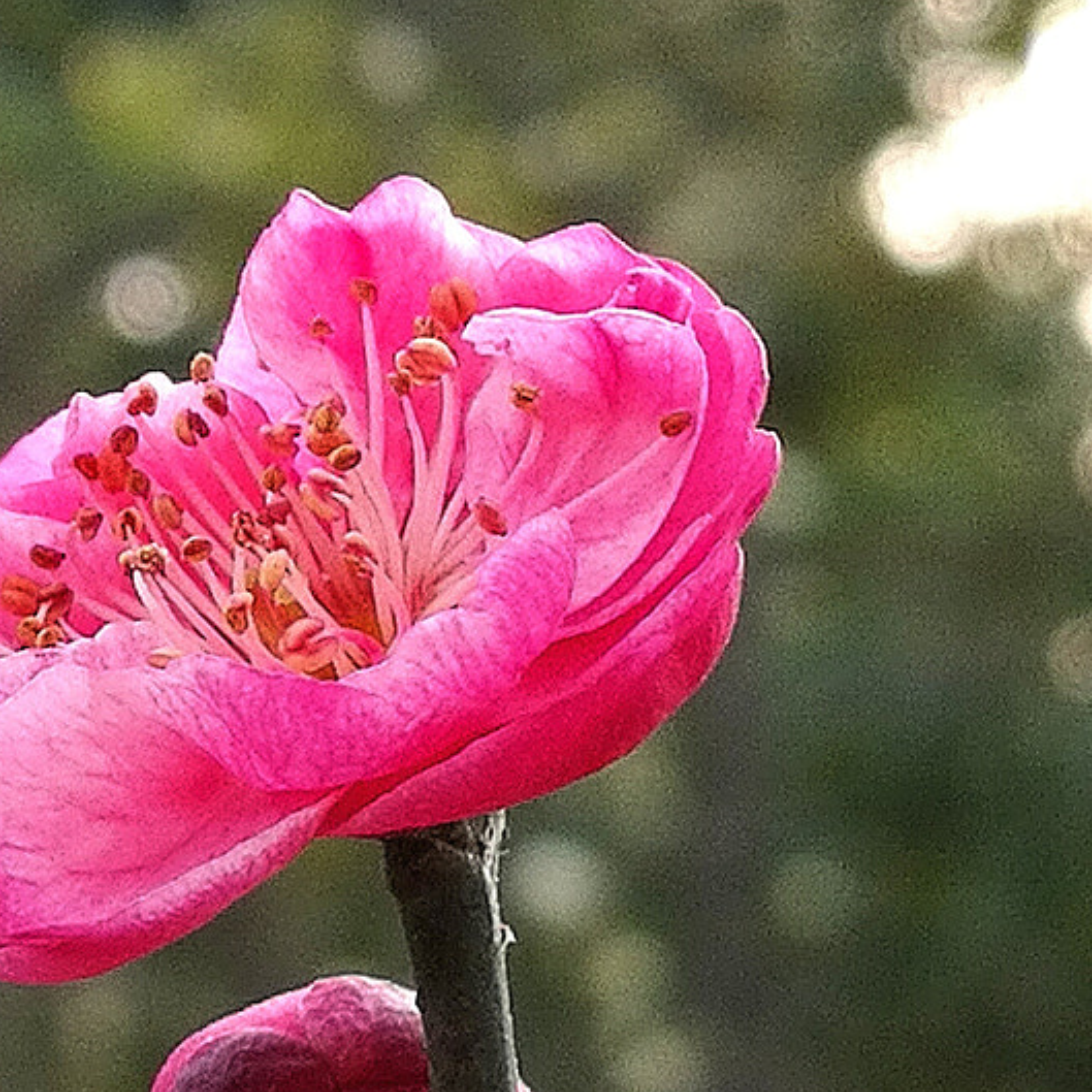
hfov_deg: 10.0
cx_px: -411
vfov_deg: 10.2
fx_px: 6103
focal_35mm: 171
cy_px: 491
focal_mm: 4.5
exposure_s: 1/100
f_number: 2.2
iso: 50
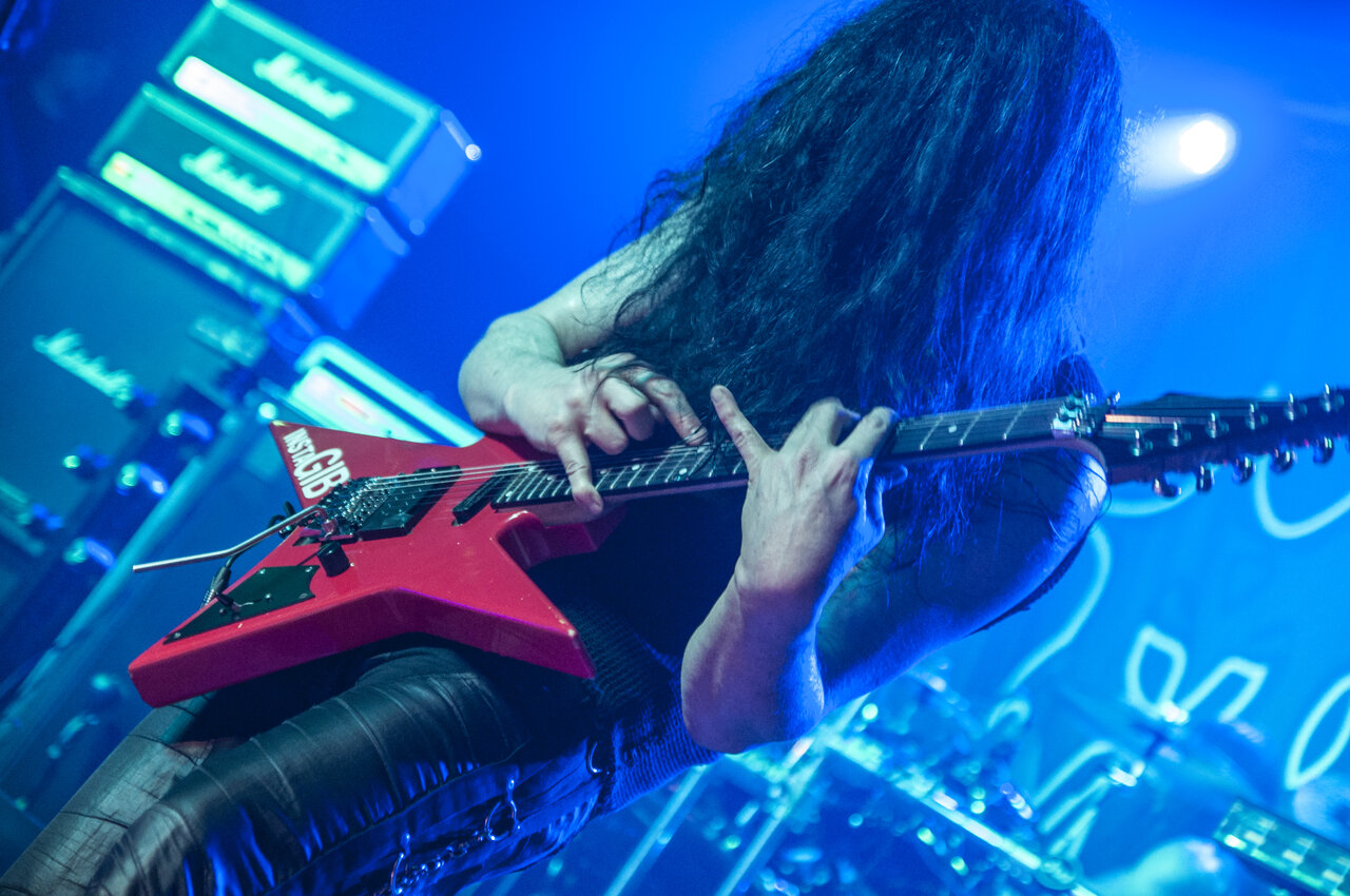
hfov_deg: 41.2
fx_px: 1798
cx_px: 675
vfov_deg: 28.0
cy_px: 448
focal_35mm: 48
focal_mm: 32
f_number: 2.8
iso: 1600
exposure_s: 1/20
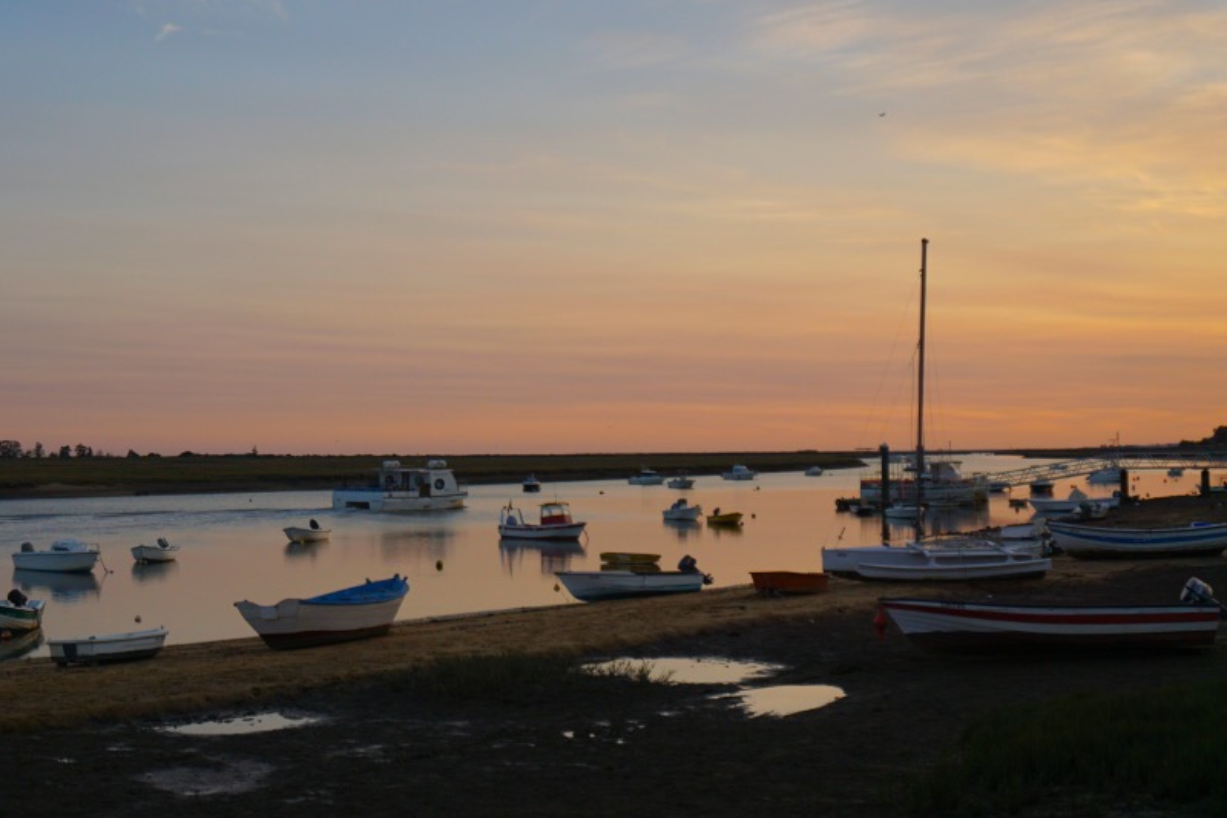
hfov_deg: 36.7
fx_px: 1840
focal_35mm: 54
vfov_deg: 25.0
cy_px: 404
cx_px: 468
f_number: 4.5
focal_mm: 24
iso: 160
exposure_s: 1/400
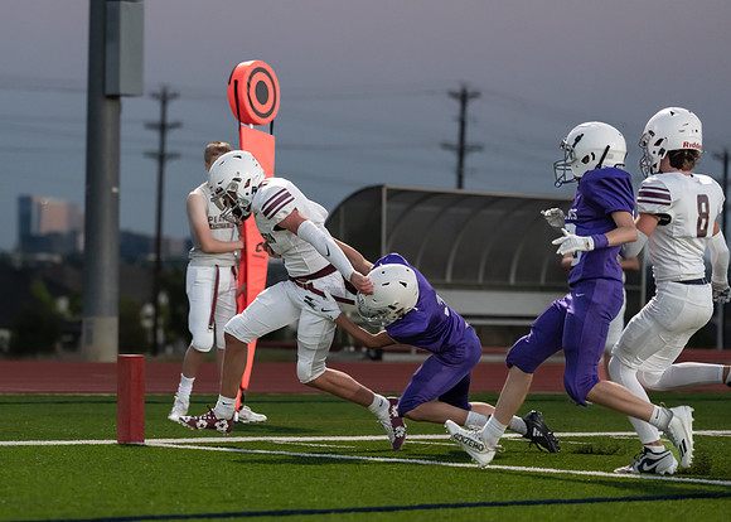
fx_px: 3273
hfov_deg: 12.7
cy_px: 283
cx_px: 253
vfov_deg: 9.1
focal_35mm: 158
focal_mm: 122
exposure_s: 1/1250
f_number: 2.8
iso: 3200
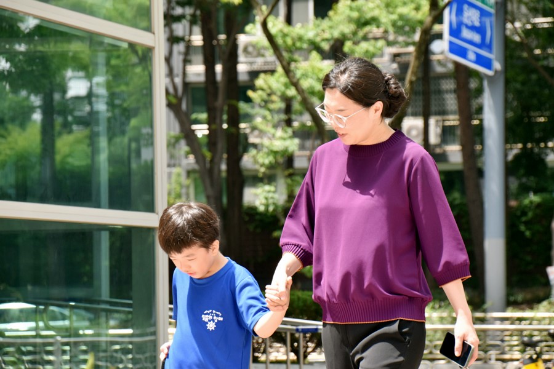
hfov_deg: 11.0
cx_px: 277
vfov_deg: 7.3
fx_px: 2885
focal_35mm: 188
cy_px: 184
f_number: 8
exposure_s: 1/250
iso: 280
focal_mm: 125
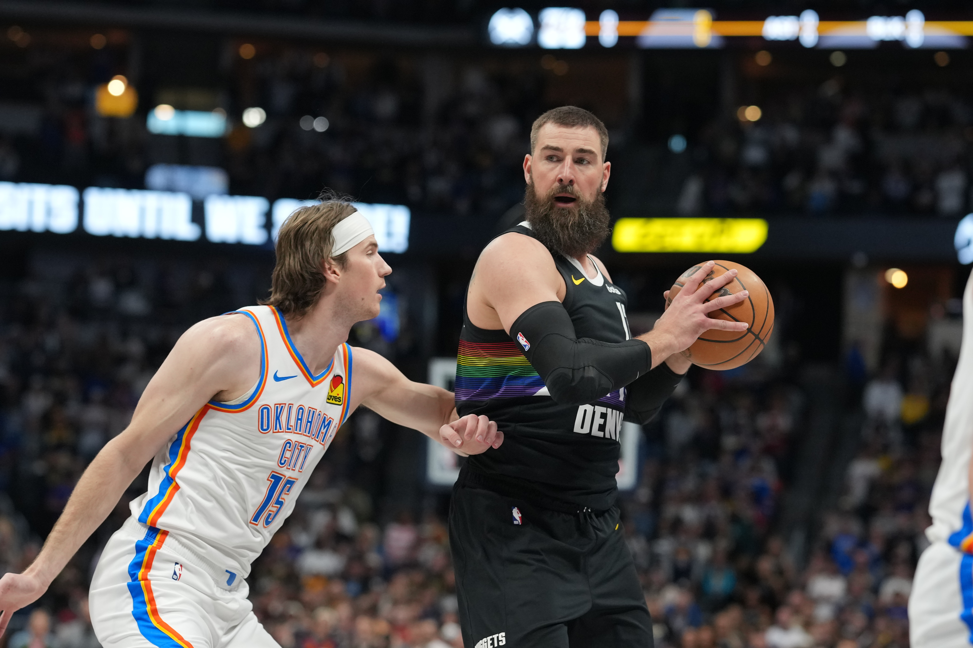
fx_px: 3432
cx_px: 486
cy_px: 324
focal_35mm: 127
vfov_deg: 10.8
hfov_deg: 16.1
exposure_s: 1/1600
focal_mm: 85
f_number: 2.2
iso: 2000
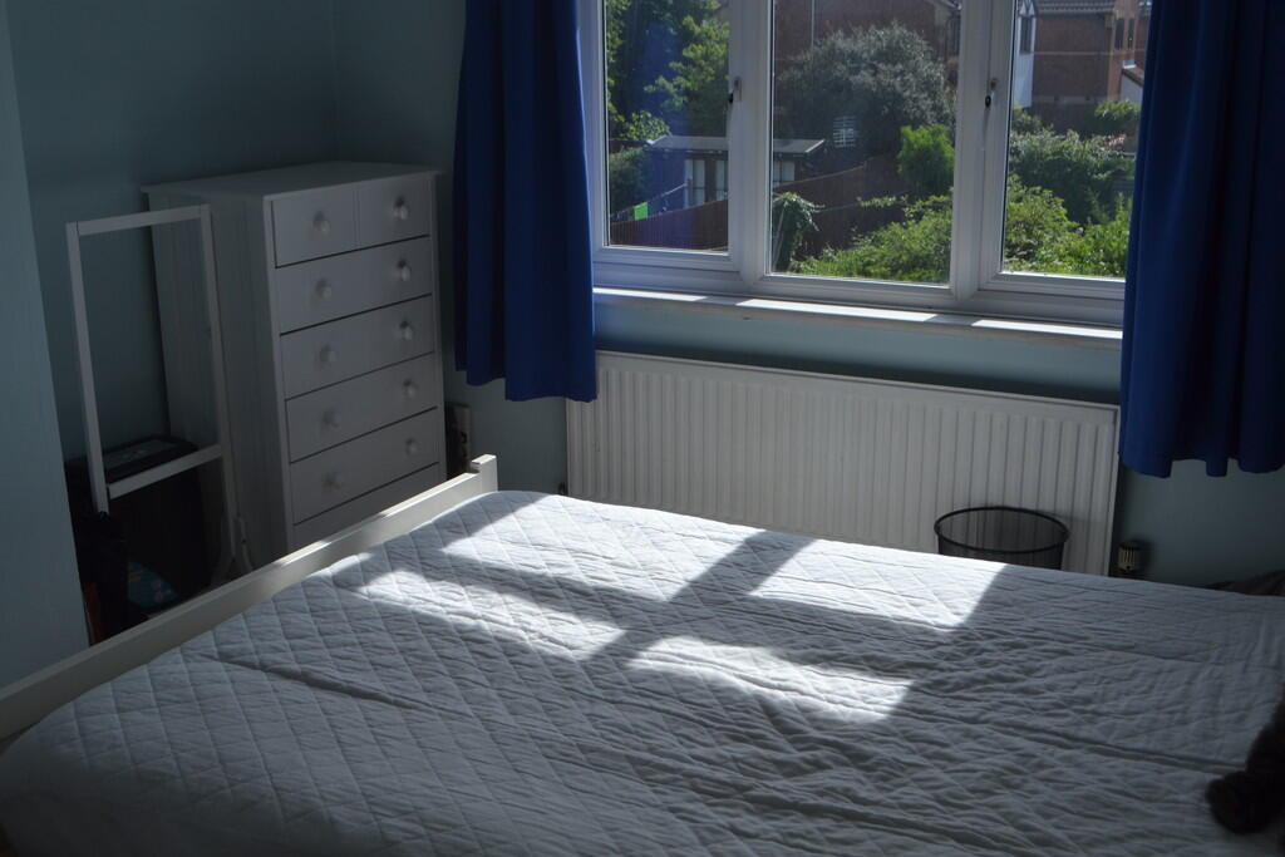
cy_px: 428
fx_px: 1392
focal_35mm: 39
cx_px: 642
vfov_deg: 34.2
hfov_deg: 49.5
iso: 100
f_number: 7.1
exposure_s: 1/200
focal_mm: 26
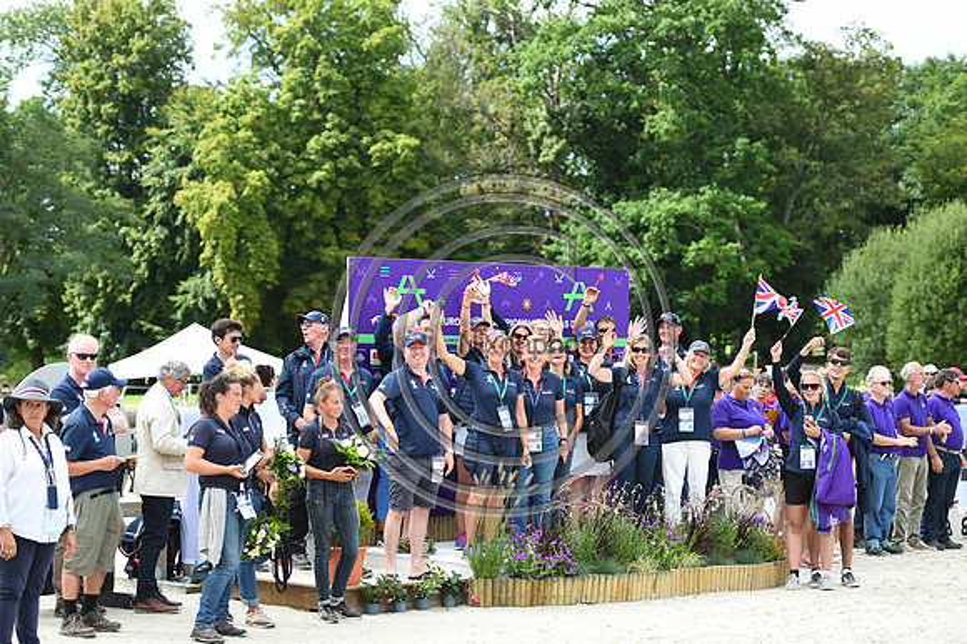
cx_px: 484
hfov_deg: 23.9
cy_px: 322
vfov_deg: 16.1
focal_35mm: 85
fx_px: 2282
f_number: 2.8
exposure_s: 1/1000
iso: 200
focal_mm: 85
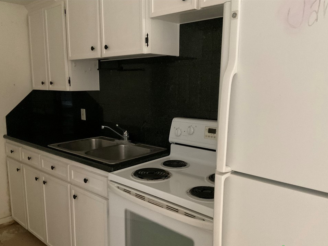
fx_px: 294
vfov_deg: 45.4
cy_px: 131
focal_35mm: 31
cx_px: 154
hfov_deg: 58.3
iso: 640
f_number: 1.8
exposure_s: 1/26
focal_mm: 3
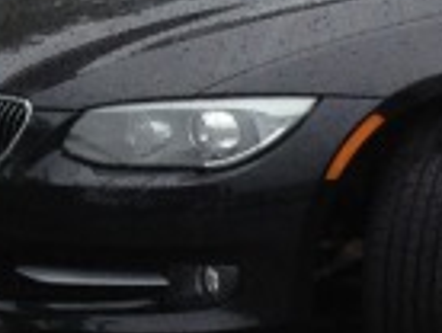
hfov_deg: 6.7
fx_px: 3313
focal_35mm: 259
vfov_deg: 5.7
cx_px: 1438
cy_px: 410
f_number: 2.4
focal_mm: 4.3
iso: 50
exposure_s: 1/263
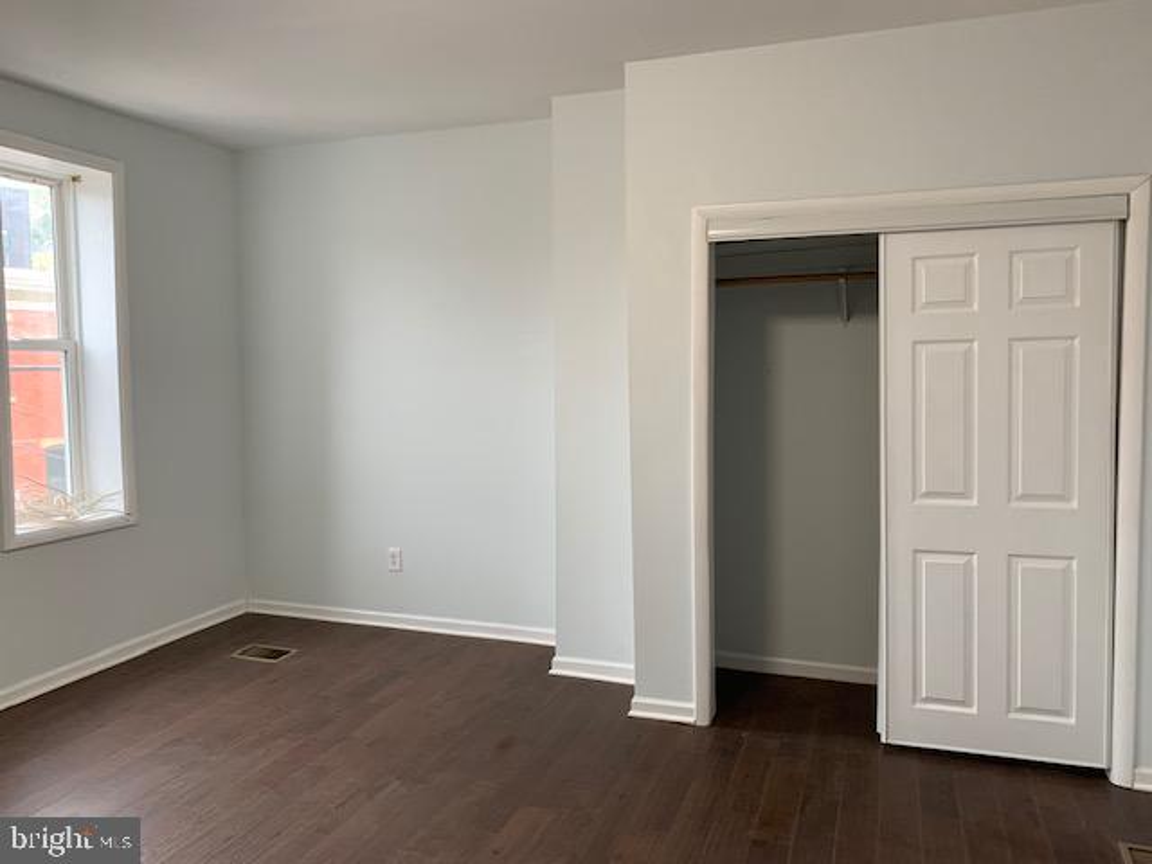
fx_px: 865
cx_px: 576
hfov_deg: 67.3
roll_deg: +1.1
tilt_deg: -4.0
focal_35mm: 26
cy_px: 432
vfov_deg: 53.1
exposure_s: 1/60
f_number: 1.8
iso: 125
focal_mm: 4.25
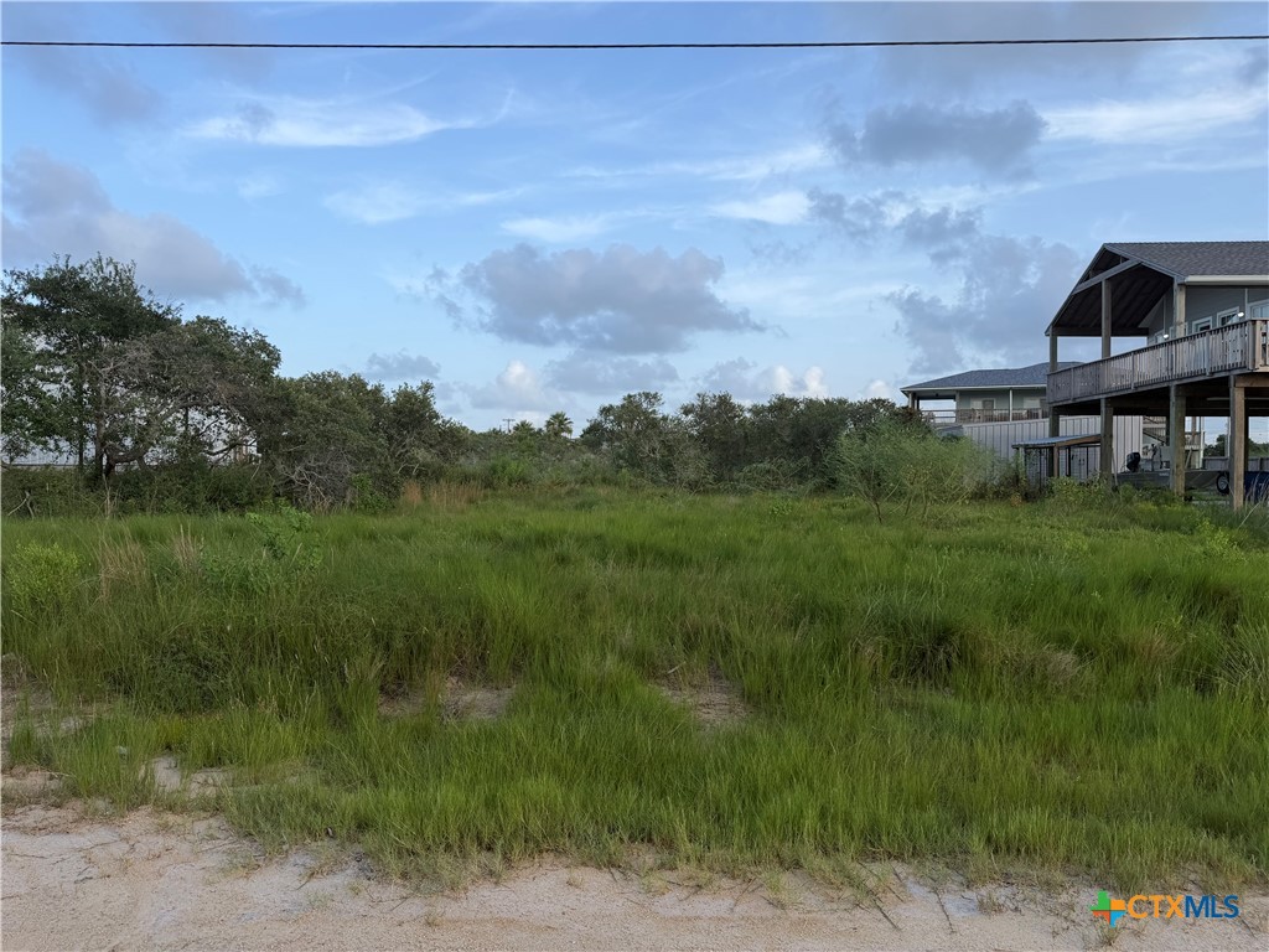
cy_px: 476
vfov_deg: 56.8
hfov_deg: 71.6
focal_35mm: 24
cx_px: 634
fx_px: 880
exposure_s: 1/1949
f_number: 1.78
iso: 80
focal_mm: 6.76
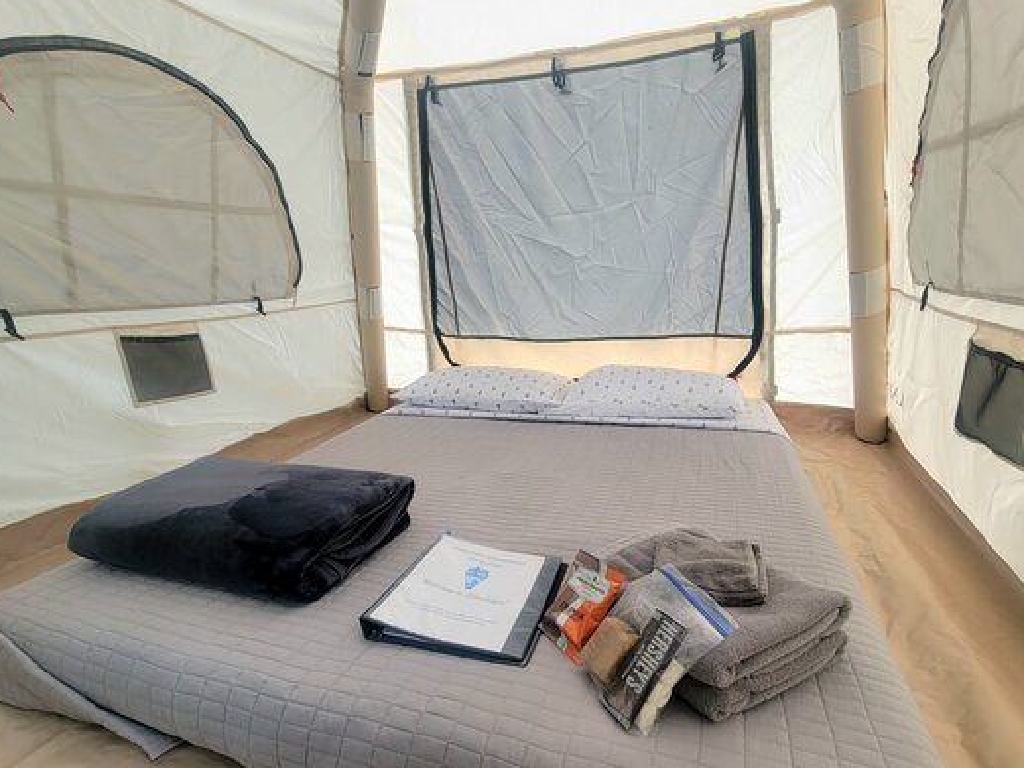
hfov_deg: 94.5
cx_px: 522
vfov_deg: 77.4
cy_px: 453
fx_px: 473
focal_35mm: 16
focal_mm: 2.2
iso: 50
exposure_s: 1/385
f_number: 2.2
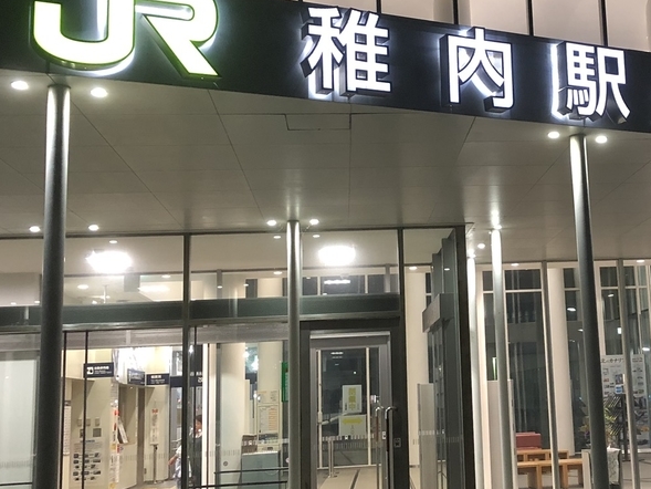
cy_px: 188
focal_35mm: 57
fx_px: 1072
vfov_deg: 25.6
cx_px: 504
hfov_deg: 33.0
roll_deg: +1.9
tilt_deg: +12.5
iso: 80
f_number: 1.8
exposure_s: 1/17
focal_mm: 3.99
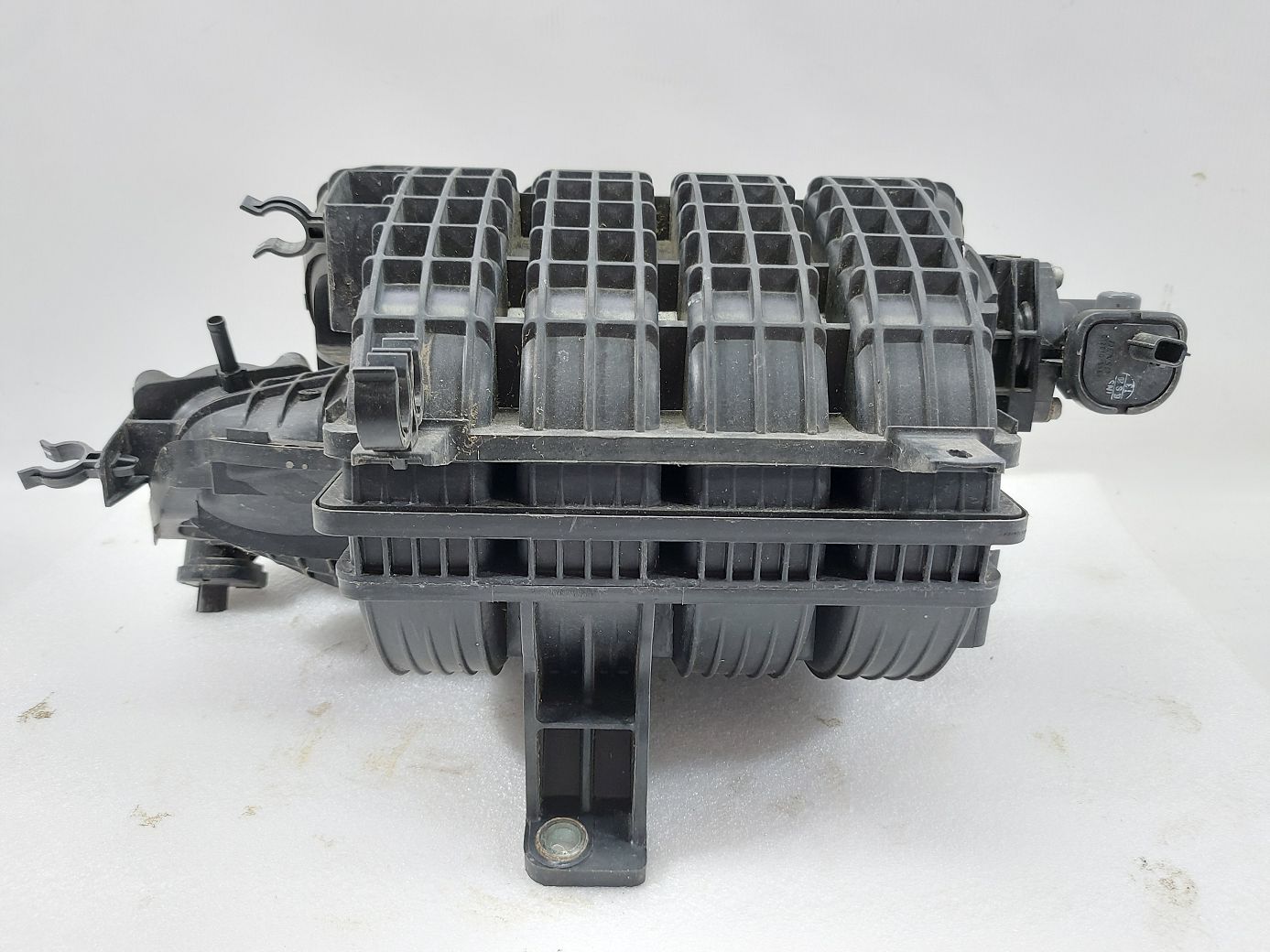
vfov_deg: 56.8
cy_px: 476
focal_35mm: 24
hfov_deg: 71.6
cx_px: 635
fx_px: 880
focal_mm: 5.23
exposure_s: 1/50
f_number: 1.8
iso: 160
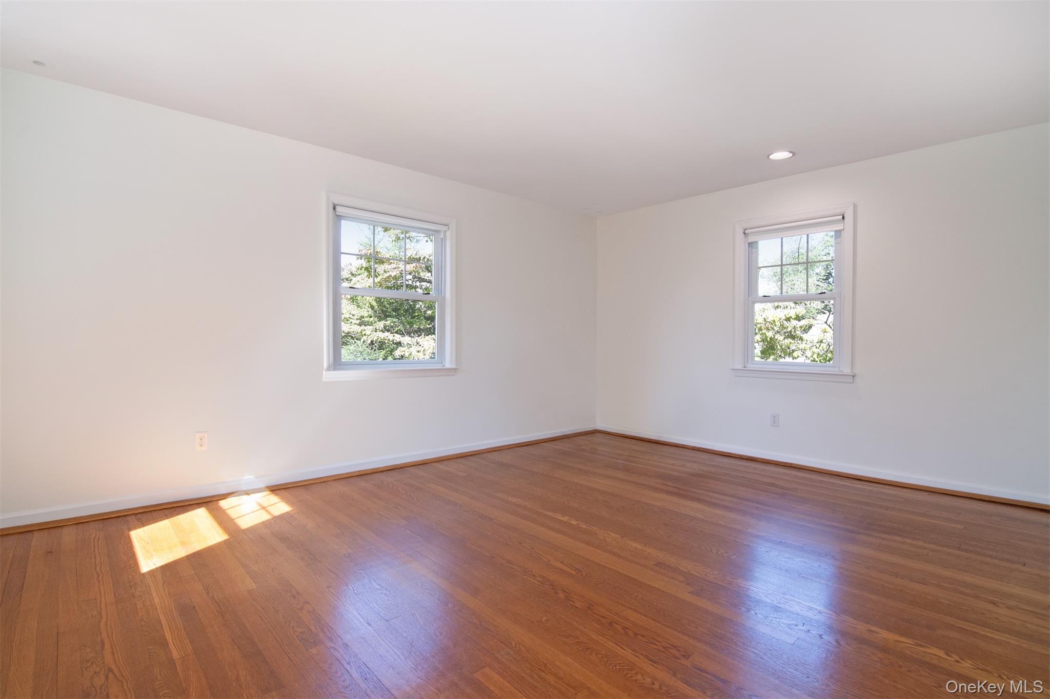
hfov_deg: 95.0
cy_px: 350
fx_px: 481
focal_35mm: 16
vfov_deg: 72.0
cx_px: 525
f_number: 8
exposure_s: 1/80
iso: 640
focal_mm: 11
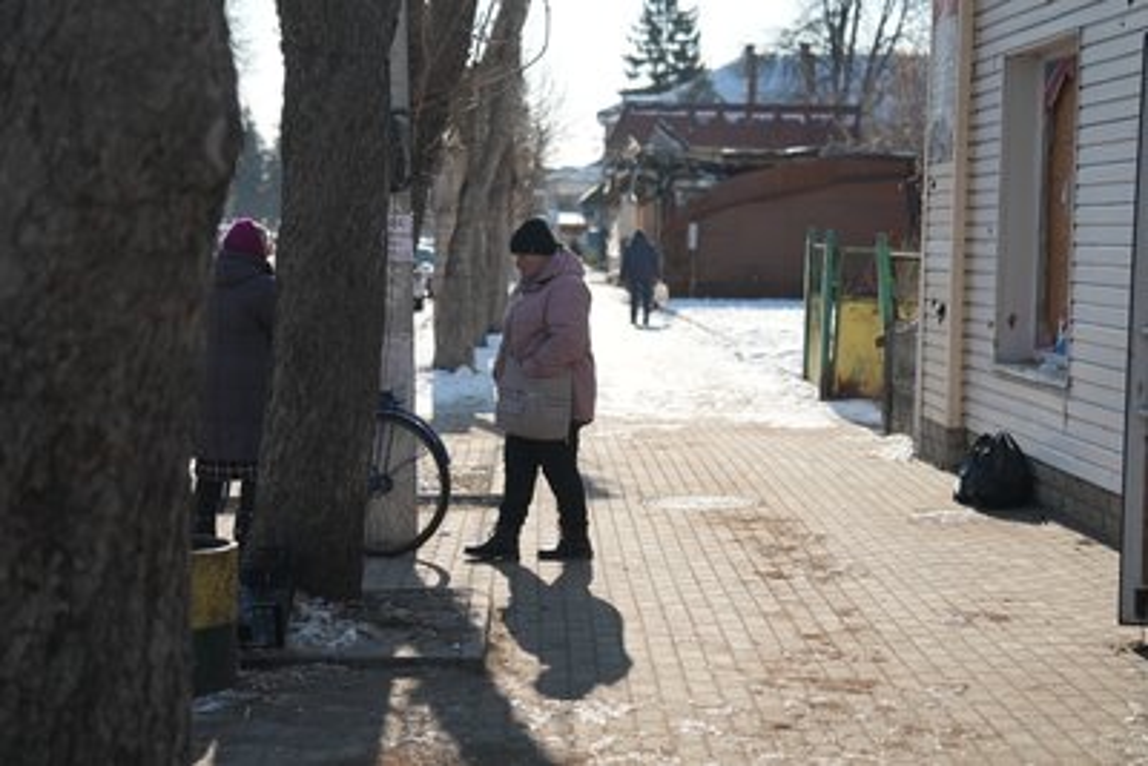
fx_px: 2233
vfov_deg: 19.5
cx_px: 574
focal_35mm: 70
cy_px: 383
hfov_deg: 28.8
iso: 800
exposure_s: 1/1000
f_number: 2.8
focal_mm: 70
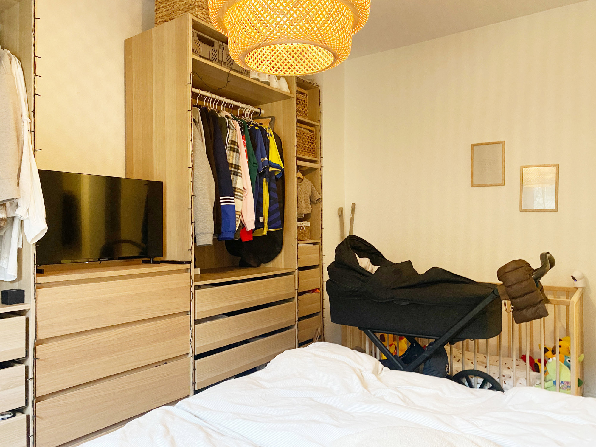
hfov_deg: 67.3
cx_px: 298
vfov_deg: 53.1
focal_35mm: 26
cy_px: 224
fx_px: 448
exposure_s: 1/33
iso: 400
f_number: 1.8
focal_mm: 4.25
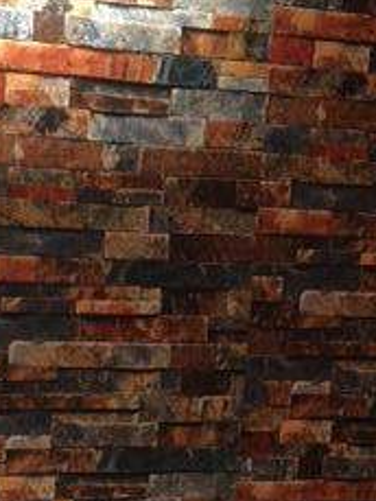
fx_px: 1172
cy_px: 486
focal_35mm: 81
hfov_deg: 18.2
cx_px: 149
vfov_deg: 23.2
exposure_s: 1/30
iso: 40
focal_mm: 4.15
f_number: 2.2
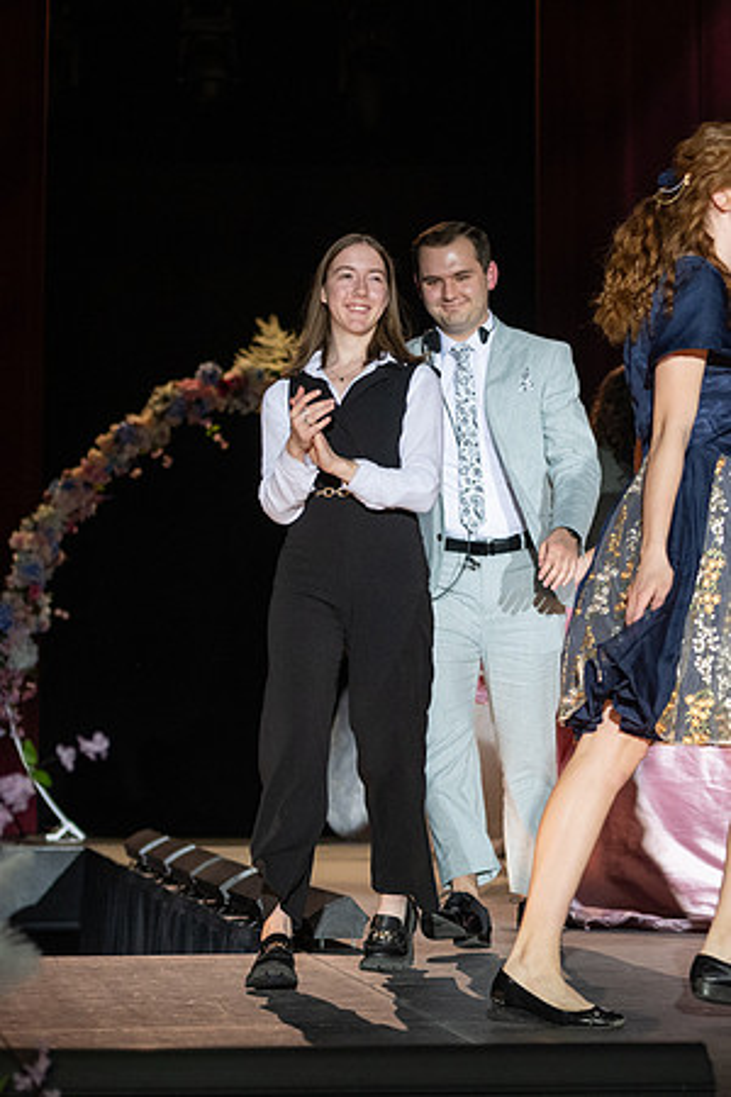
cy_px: 467
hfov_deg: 9.1
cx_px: 817
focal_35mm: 149
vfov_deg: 13.7
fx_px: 4547
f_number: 2.8
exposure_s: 1/1000
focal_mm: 70
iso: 500
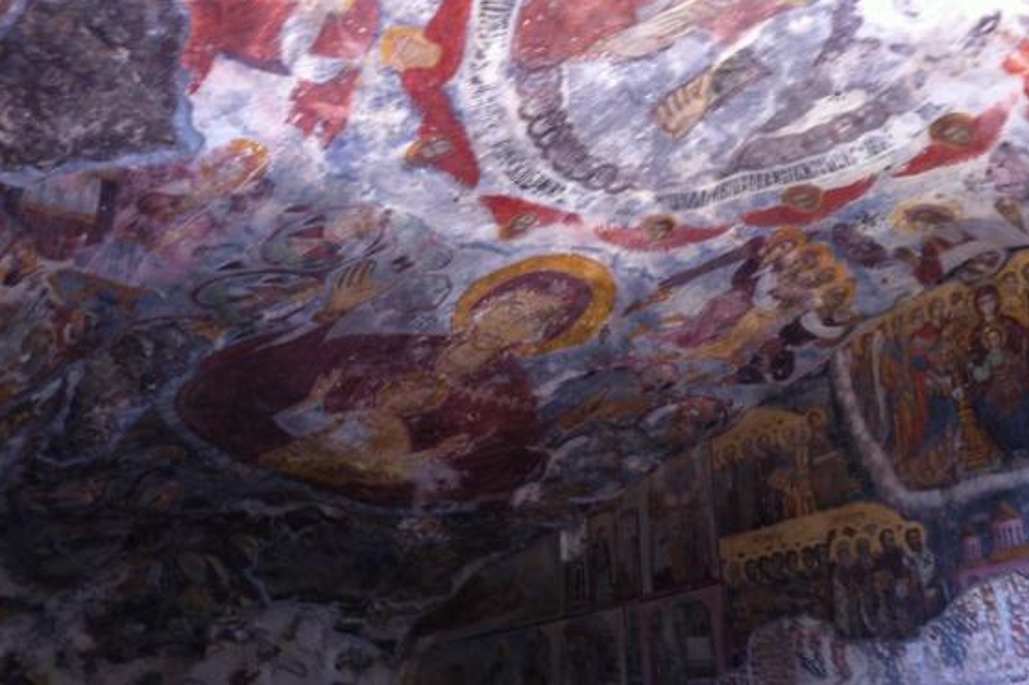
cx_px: 467
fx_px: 1286
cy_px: 246
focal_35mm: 45
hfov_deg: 43.6
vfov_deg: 29.7
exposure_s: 1/15
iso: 125
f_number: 2.8
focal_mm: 3.85
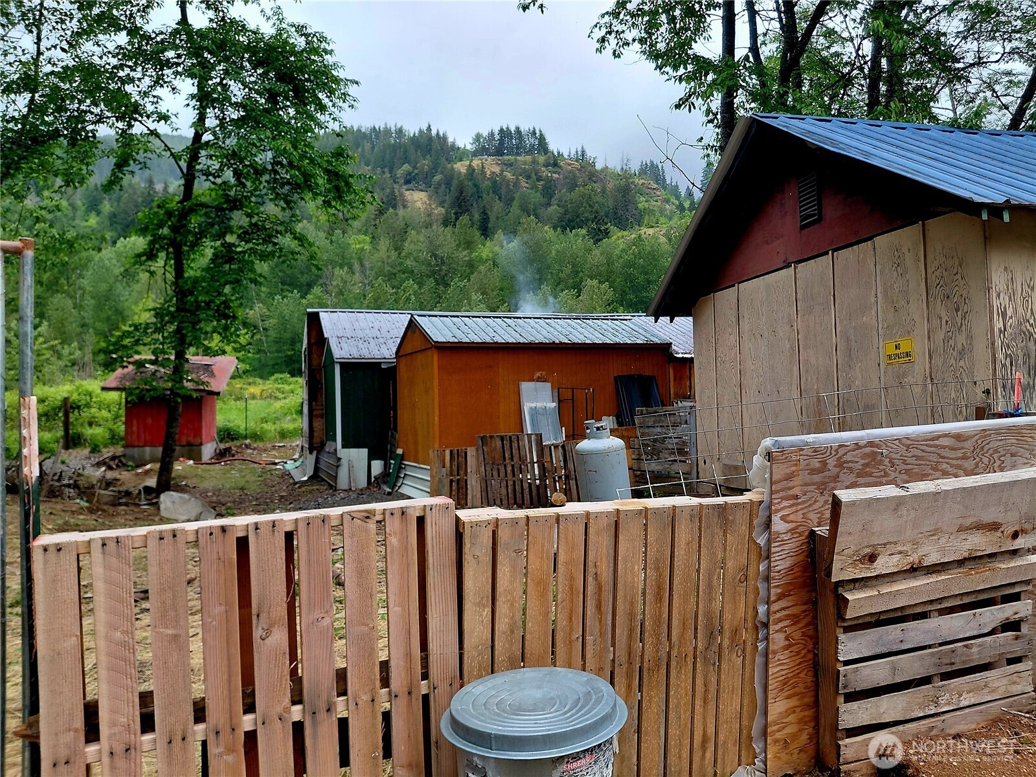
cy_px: 388
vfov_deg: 54.9
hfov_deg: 69.4
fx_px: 748
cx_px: 518
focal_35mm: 25
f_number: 1.8
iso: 50
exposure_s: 1/1250
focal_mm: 4.69
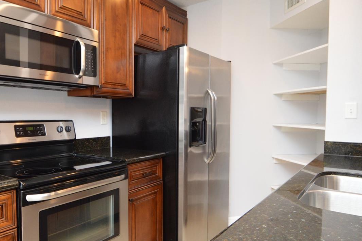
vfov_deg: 47.8
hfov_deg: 66.7
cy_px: 131
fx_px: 271
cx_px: 141
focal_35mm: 27
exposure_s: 1/60
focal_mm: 12
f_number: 4
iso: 900
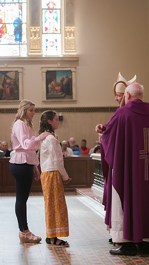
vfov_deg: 20.9
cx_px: 75
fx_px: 716
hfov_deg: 11.9
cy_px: 132
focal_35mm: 102
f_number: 4
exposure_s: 1/200
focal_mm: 80
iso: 1600
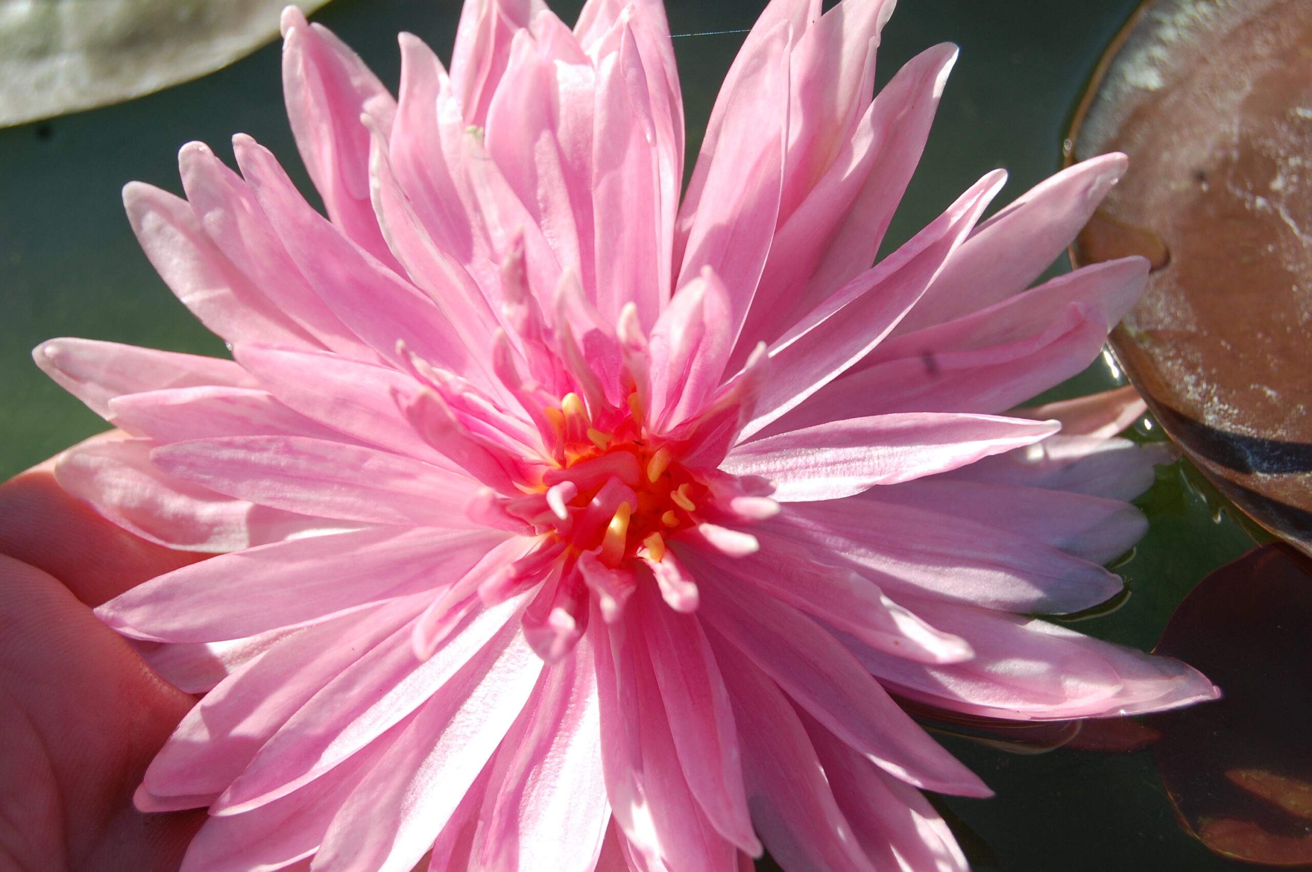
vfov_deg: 18.1
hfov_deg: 27.0
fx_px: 2731
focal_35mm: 75
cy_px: 436
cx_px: 656
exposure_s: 1/320
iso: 200
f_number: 9
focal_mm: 50
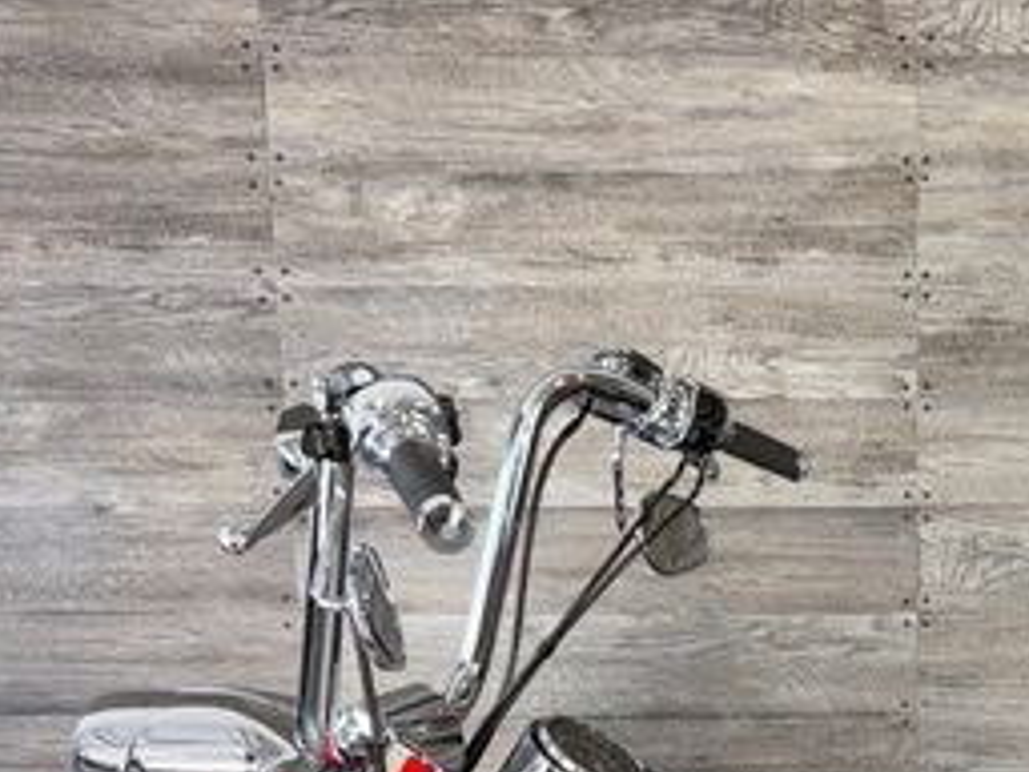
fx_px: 1784
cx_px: 856
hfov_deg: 31.2
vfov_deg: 22.7
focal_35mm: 60
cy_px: 889
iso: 64
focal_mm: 6.76
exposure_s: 1/30
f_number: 1.78
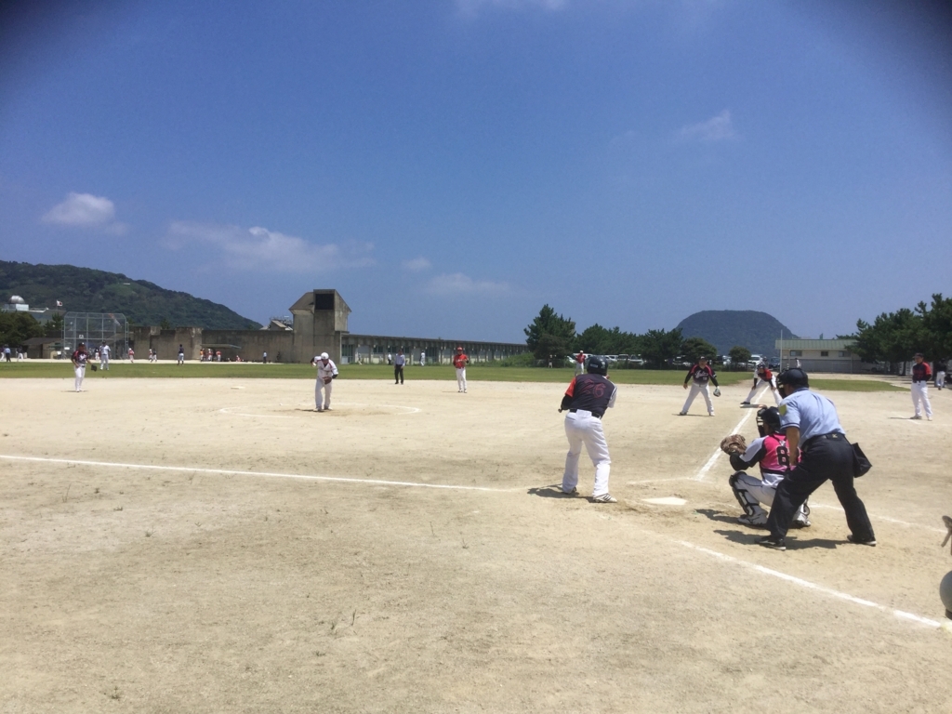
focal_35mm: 31
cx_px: 476
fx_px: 853
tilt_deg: -0.4
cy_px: 357
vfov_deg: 45.4
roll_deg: -1.7
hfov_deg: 58.4
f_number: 2.4
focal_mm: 3.3
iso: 25
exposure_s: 1/2809
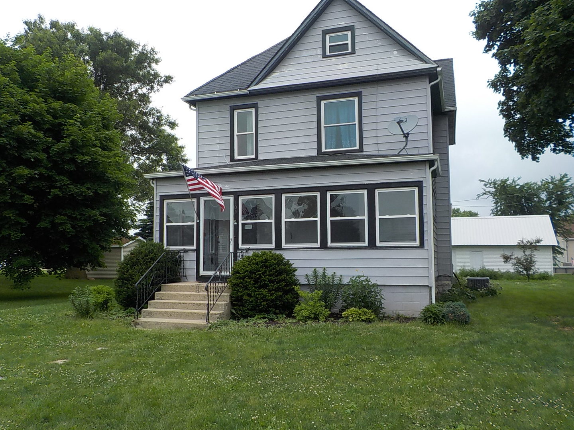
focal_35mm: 30
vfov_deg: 46.8
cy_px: 215
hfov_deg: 60.0
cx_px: 287
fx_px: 497
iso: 125
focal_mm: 4.1
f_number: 3.3
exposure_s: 1/800
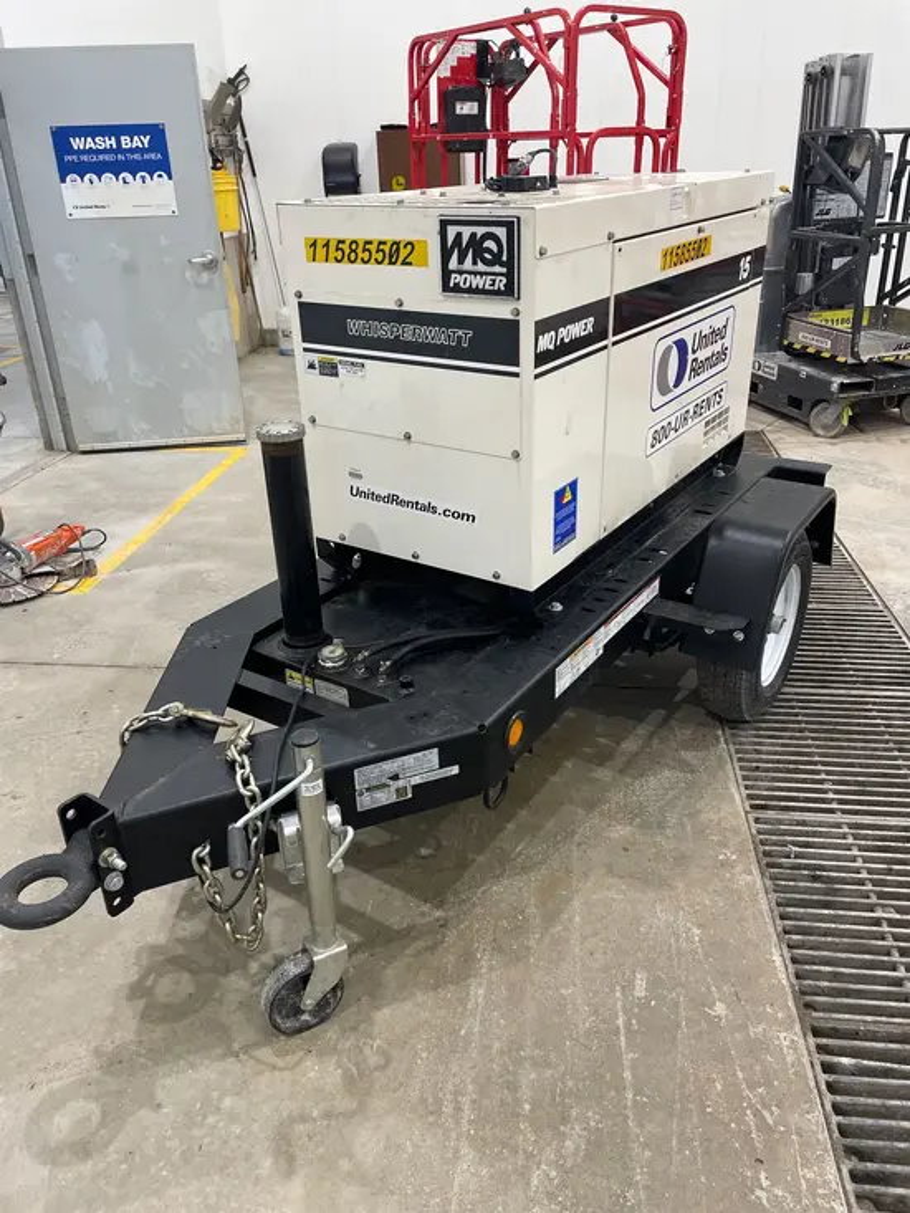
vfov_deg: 67.3
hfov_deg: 53.1
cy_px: 606
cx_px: 455
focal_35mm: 26
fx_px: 911
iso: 125
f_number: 1.6
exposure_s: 1/120
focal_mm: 4.2
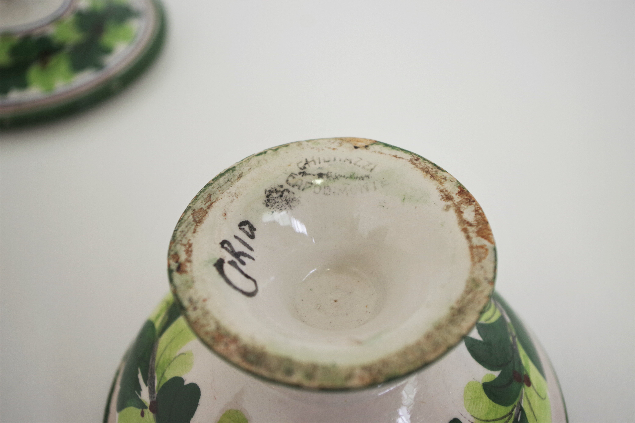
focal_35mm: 49
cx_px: 318
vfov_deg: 27.5
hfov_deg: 40.3
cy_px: 212
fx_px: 864
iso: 200
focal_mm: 32.5
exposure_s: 1/60
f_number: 4
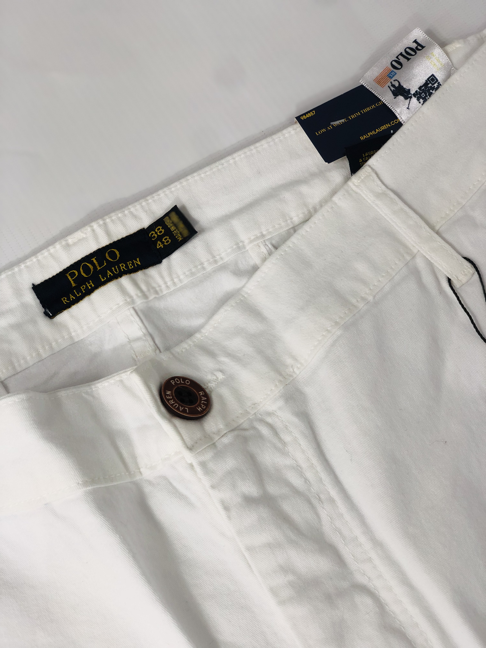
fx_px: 973
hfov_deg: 28.0
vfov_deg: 36.8
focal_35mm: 52
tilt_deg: -72.9
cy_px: 324
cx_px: 243
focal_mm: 6
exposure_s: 1/120
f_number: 2.4
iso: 25
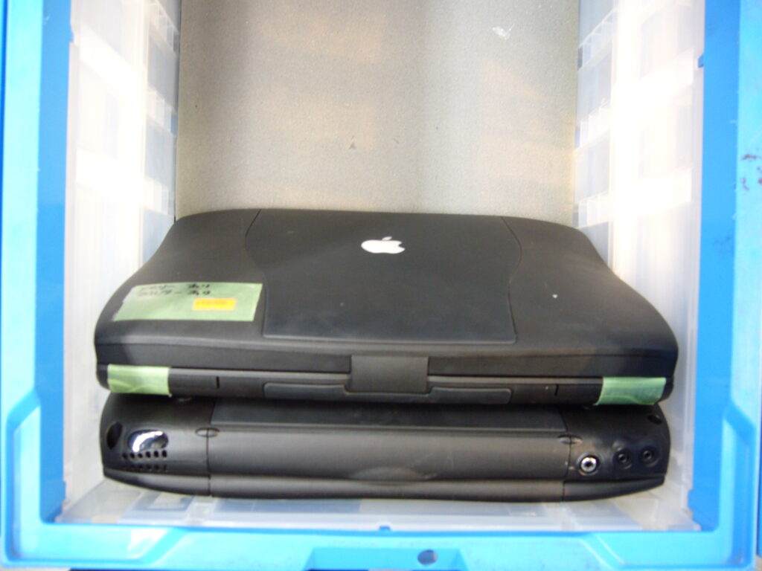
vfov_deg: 40.7
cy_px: 286
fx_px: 770
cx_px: 381
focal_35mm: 35
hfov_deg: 52.6
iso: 160
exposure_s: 1/15
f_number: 2.8
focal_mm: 5.8
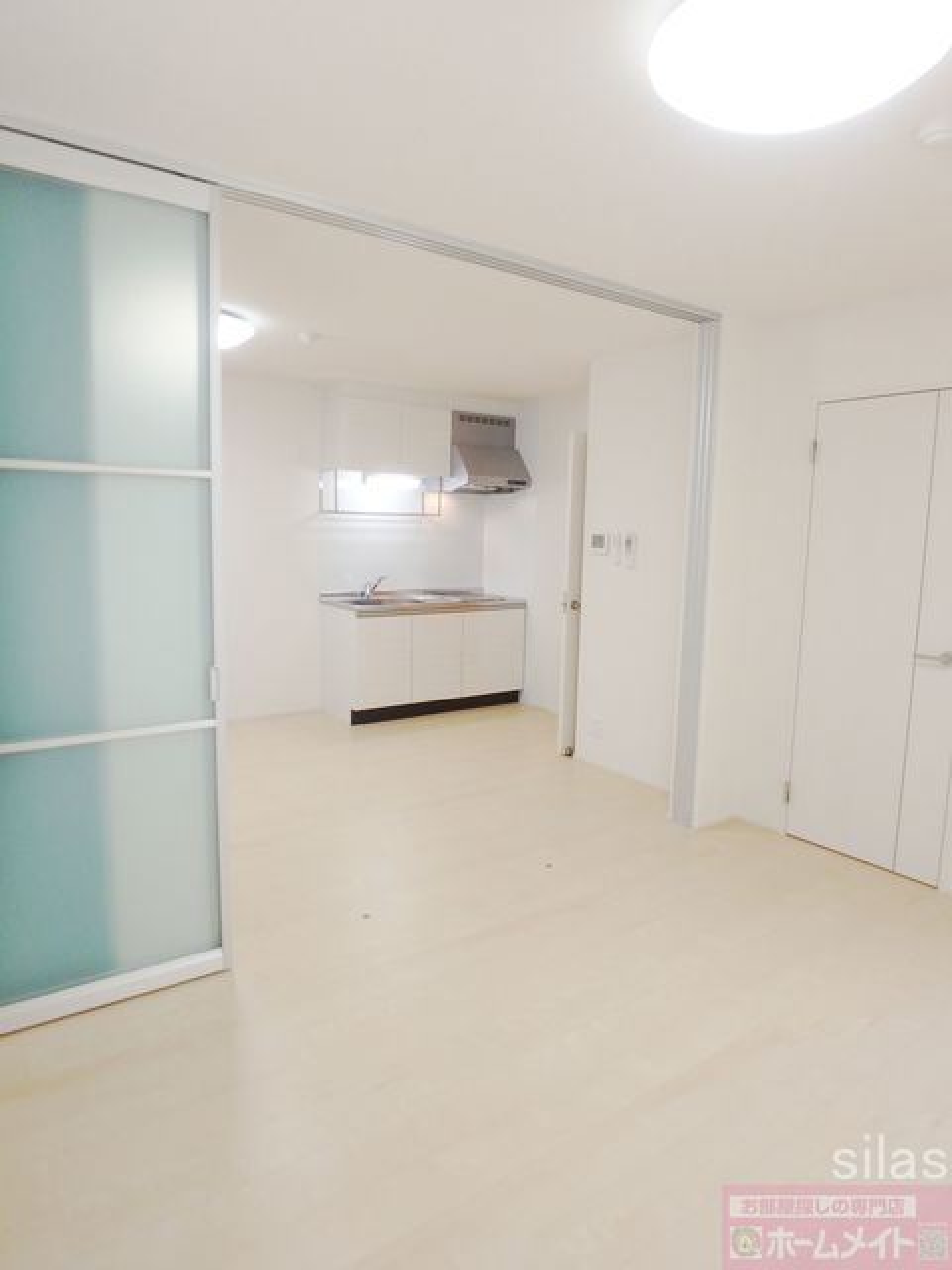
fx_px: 770
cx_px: 476
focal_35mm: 21
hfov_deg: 63.4
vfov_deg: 79.0
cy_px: 635
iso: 200
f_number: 3.5
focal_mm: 3.7
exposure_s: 1/40
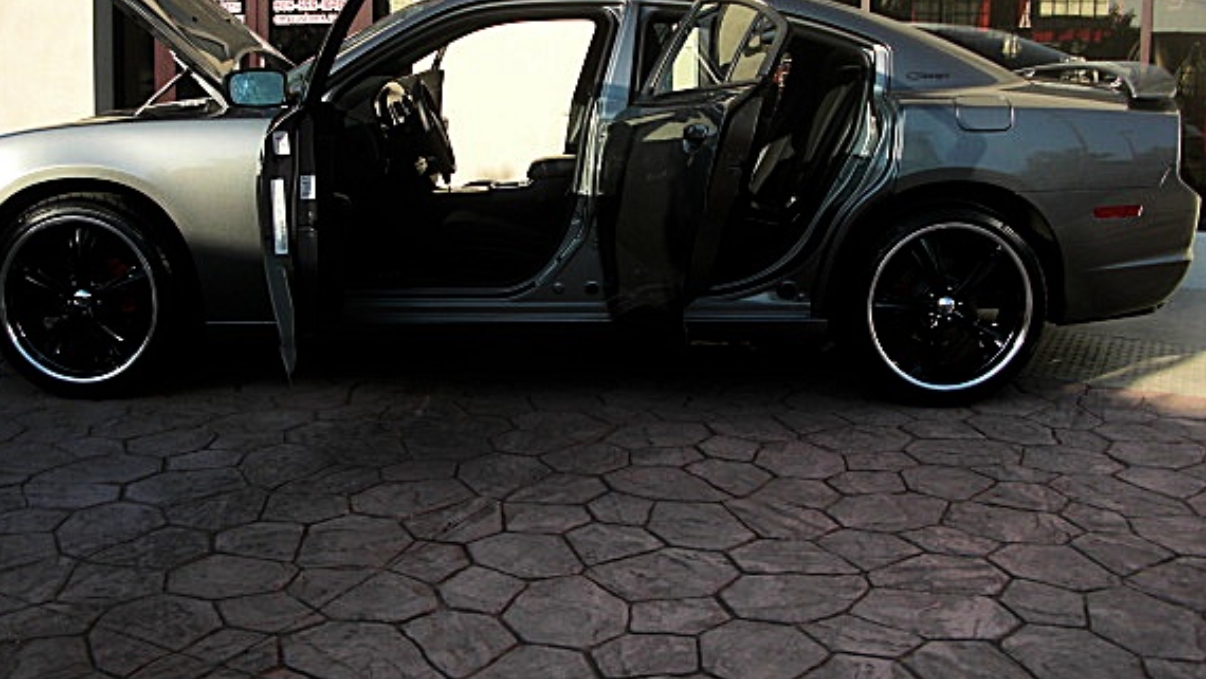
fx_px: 1407
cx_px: 548
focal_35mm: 44
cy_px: 243
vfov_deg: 27.0
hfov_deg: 46.3
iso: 50
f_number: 2.8
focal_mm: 6.3
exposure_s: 1/500
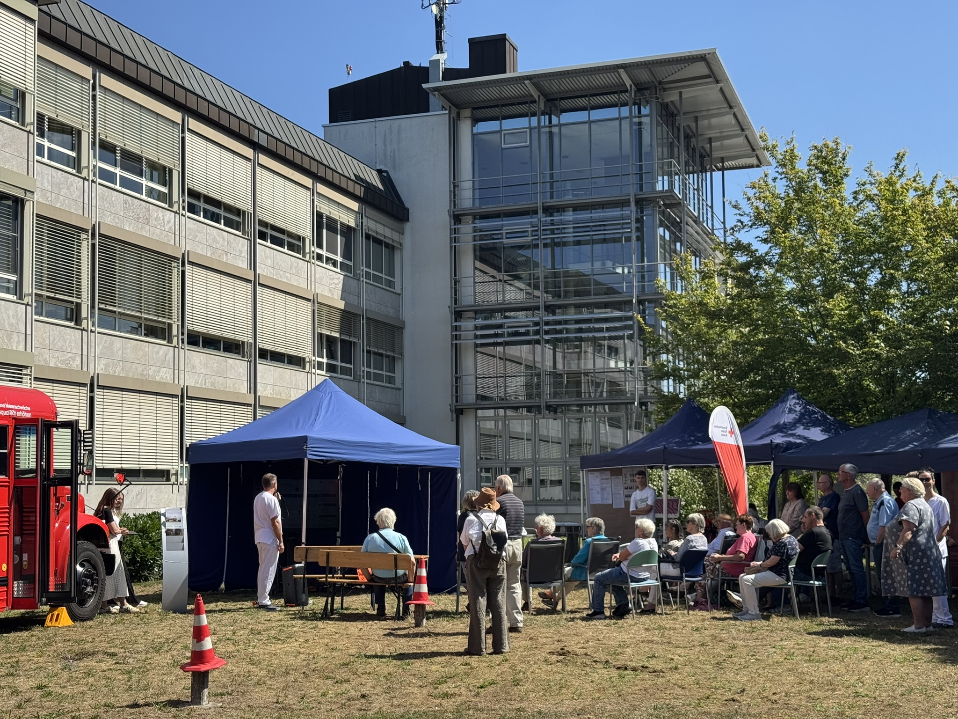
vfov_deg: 30.3
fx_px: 1328
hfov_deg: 39.7
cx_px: 479
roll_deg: +0.5
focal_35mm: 48
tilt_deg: +5.8
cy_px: 360
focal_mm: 6.76
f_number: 1.78
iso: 64
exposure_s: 1/3425
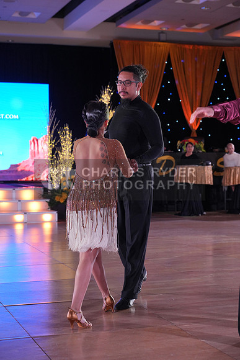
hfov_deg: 20.6
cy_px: 180
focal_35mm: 66
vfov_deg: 30.5
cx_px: 120
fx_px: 660
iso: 1250
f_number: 4
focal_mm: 66
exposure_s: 1/400
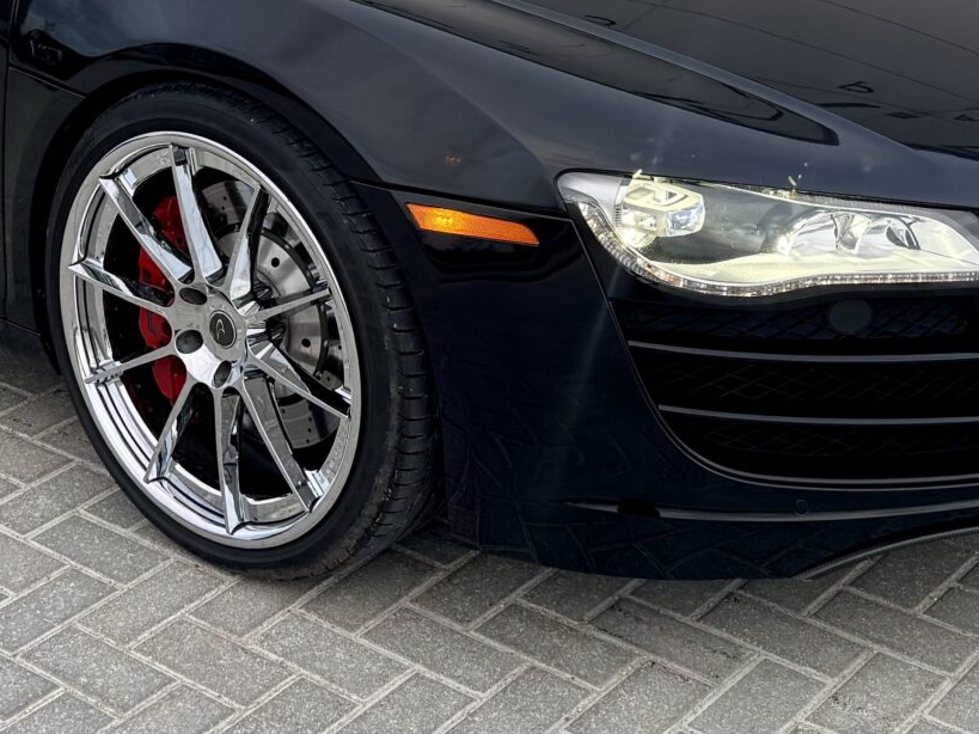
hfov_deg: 25.7
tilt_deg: -11.8
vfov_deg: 18.9
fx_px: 2121
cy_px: -73
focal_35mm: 75
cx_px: 252
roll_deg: +0.6
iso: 64
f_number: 1.78
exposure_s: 1/267
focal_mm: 6.76
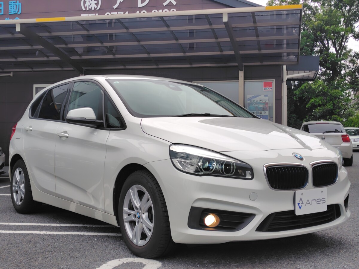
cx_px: 180
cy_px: 134
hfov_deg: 73.9
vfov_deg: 58.9
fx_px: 239
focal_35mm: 23
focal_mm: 5.6
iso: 50
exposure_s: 1/810
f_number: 1.9
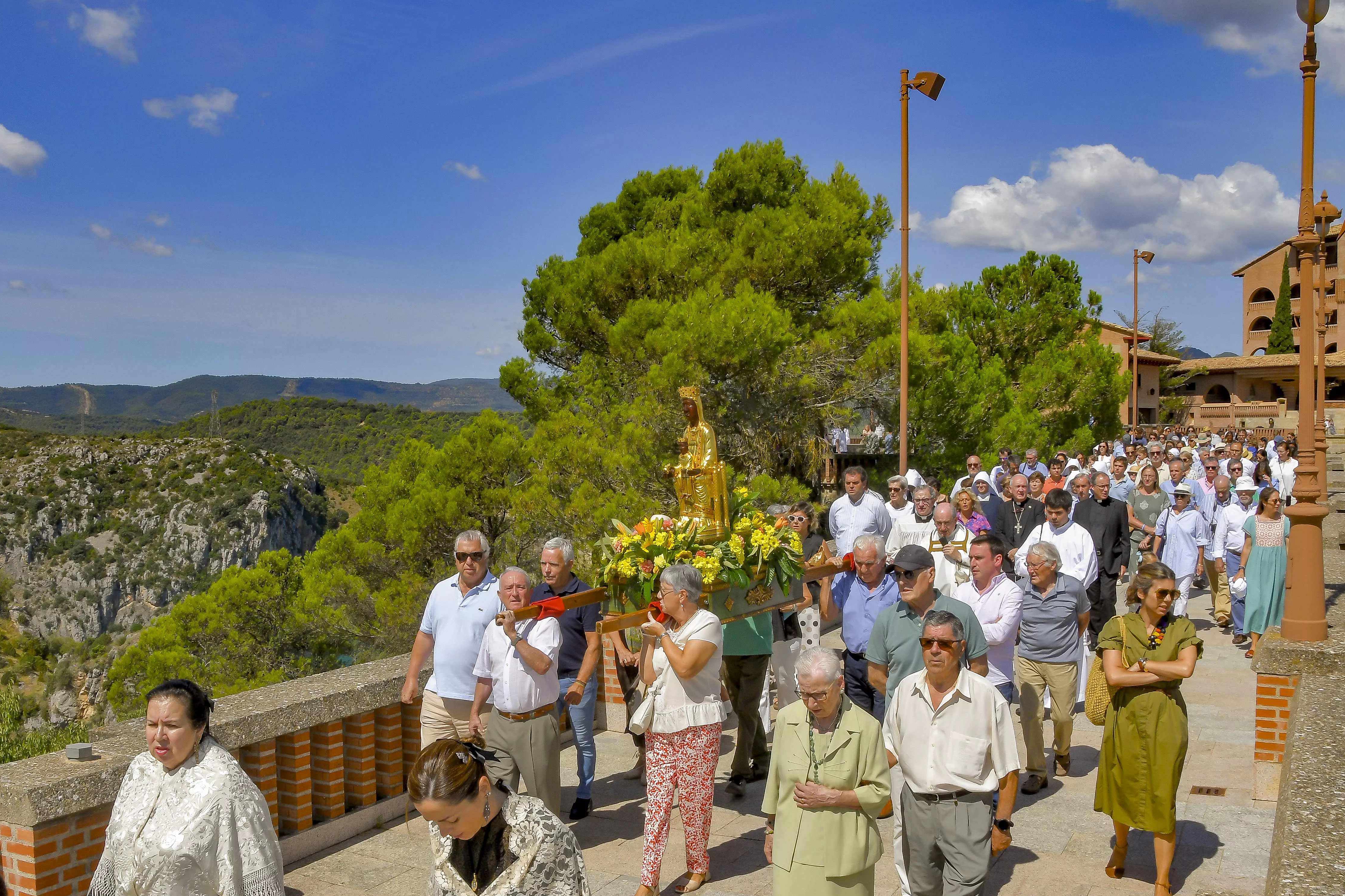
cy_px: 470
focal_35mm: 33
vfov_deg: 40.0
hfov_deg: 57.2
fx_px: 1233
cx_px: 666
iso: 200
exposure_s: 1/250
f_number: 18
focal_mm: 18
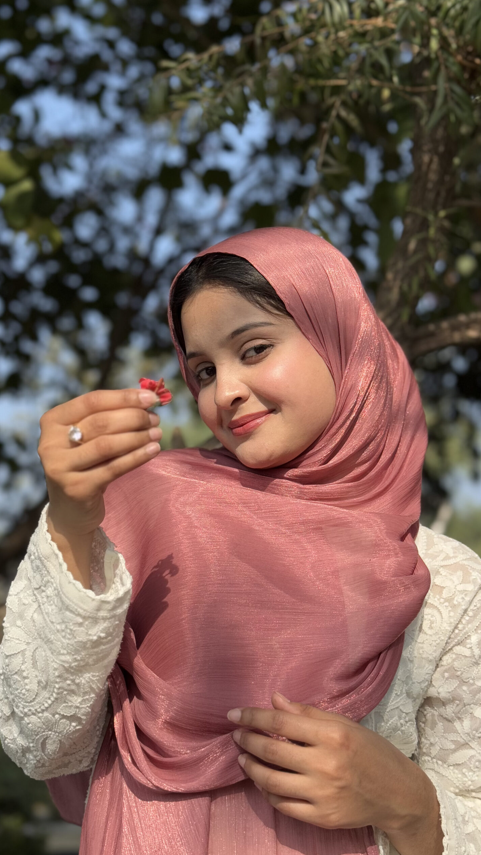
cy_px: 432
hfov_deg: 22.6
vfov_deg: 39.2
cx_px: 232
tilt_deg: +15.0
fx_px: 1202
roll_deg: +1.7
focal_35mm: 53
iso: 64
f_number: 1.78
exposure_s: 1/2513
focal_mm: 6.76
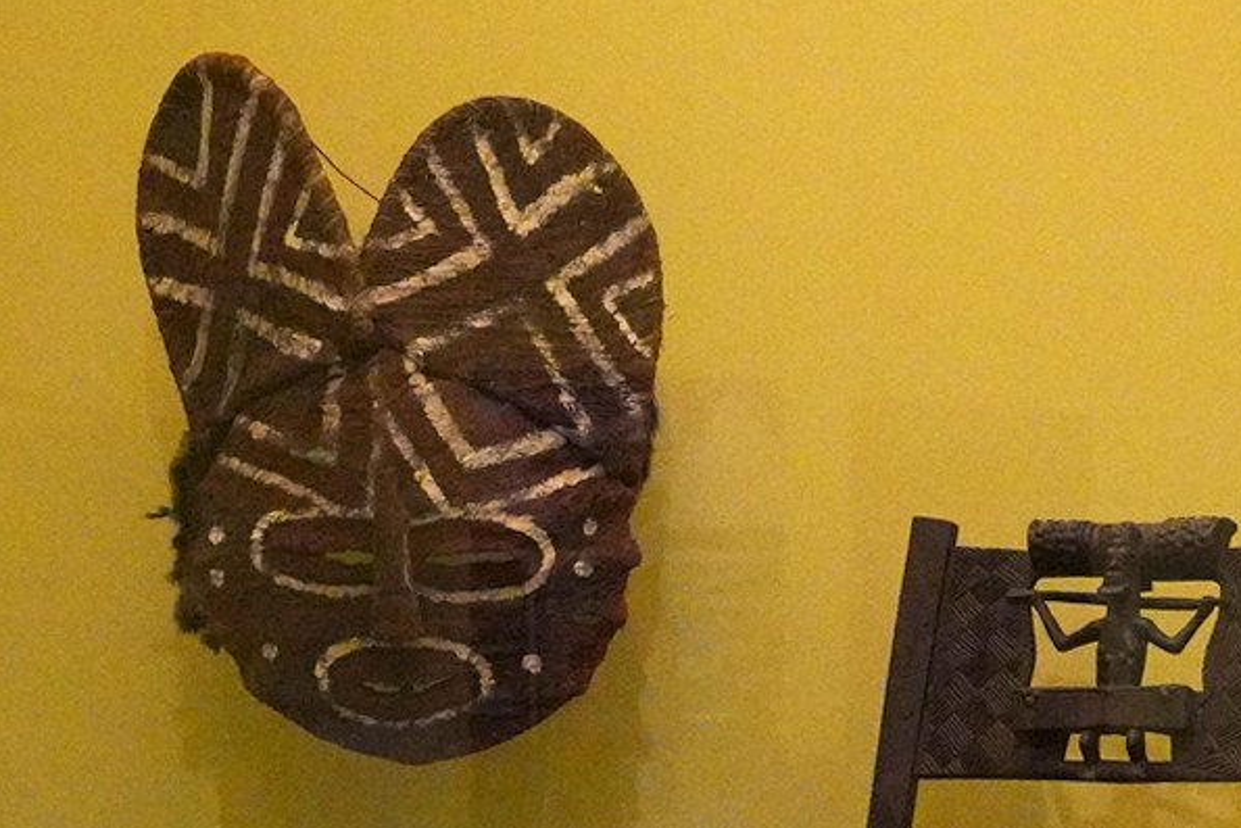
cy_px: 1333
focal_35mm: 111
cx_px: 1082
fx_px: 3827
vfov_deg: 11.7
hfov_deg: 18.2
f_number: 5
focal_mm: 33
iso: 12800
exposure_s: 1/100
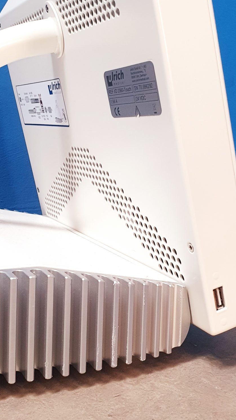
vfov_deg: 42.0
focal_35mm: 49
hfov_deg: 24.2
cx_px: 67
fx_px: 545
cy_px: 184
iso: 400
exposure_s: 1/50
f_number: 2.4
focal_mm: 4.3
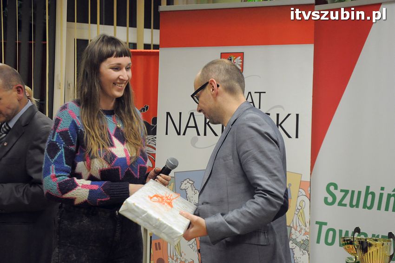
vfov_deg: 18.1
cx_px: 198
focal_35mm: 75
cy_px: 132
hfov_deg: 27.0
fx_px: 822
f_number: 5
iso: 2500
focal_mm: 50
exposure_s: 1/125
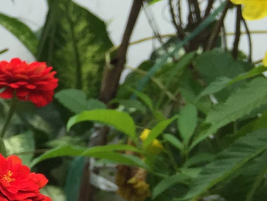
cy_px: 229
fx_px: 987
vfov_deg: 11.4
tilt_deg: +1.0
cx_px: -317
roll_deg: -4.8
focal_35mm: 128
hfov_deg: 12.8
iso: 32
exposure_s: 1/1163
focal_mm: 4.15
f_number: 2.2
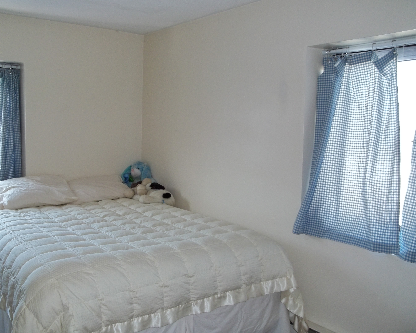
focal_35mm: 35
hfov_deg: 51.5
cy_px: 165
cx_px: 193
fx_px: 431
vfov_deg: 42.2
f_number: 3.3
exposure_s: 1/80
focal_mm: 5.9
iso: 160
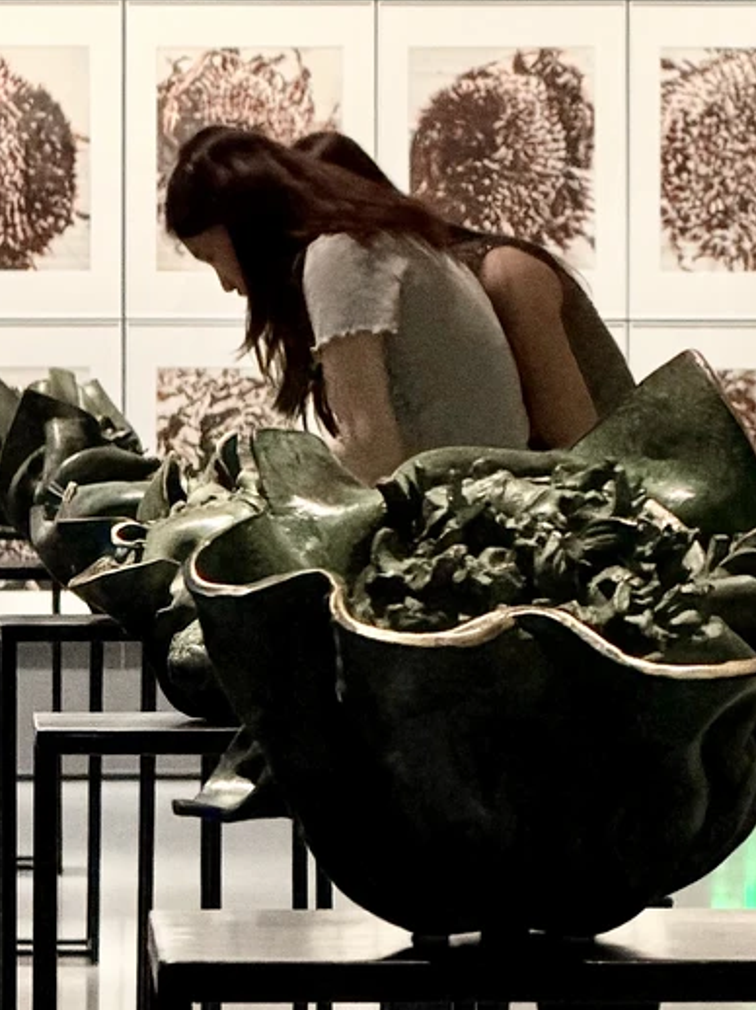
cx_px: 711
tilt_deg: +0.1
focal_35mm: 278
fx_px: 8102
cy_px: 340
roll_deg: +0.5
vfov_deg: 7.1
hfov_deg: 5.3
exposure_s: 1/83
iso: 500
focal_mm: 16.89
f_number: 2.8
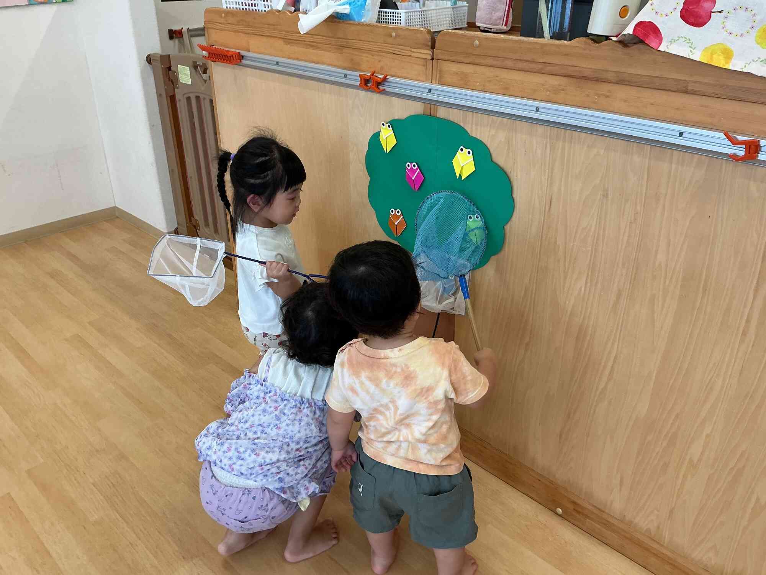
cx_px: 383
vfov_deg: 48.2
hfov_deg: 61.7
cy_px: 288
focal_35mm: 29
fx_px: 642
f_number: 1.8
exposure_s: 1/120
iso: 50
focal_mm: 3
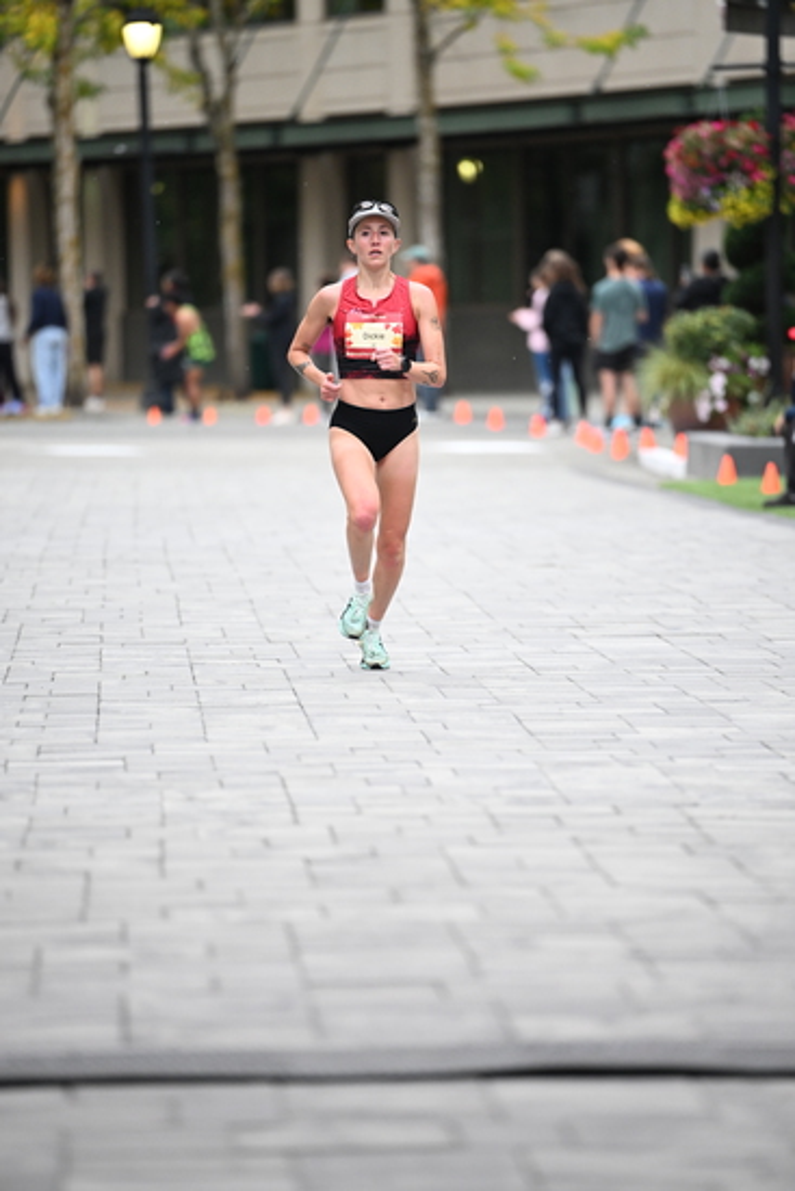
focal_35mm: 200
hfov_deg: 6.9
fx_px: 6620
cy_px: 596
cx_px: 398
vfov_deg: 10.3
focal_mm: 200
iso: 1600
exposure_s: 1/1250
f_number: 2.8
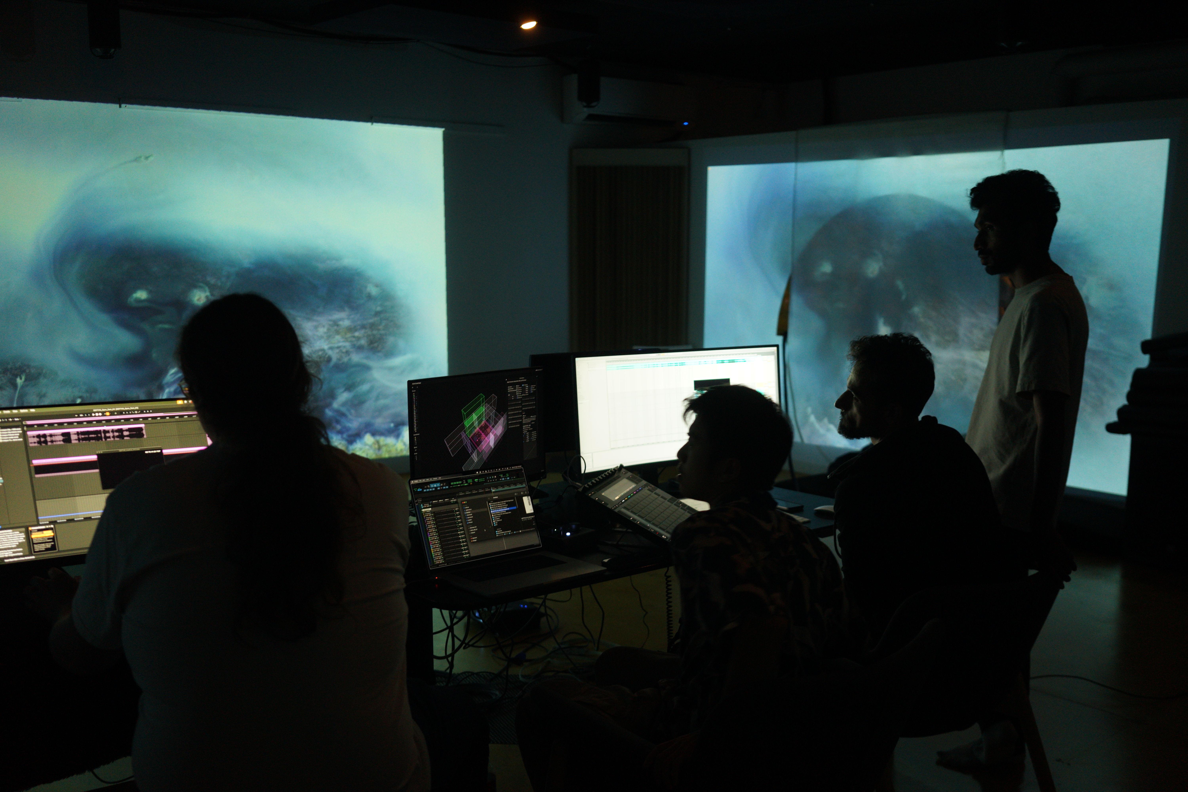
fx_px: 1155
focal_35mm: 35
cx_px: 594
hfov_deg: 54.4
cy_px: 396
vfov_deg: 37.9
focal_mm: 35
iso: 1000
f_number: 2.8
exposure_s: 1/40
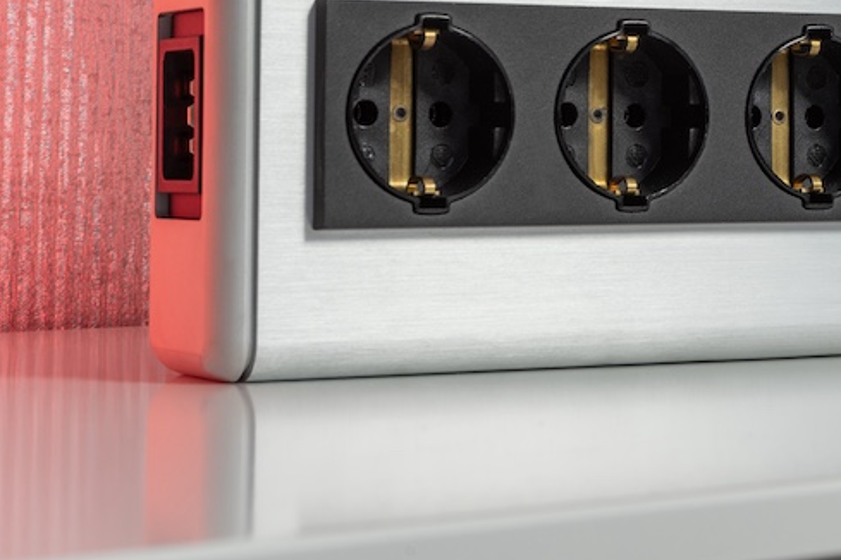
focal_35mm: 113
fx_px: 2640
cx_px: 858
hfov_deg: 17.6
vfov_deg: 12.0
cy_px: -15
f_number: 13
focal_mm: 54
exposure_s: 1/3
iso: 125
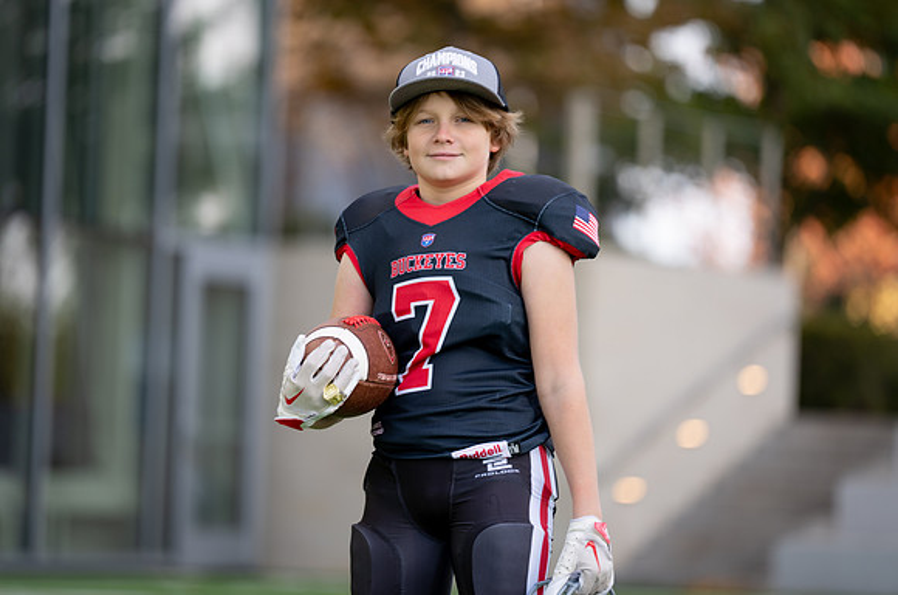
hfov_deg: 10.4
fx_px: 4945
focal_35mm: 199
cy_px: 279
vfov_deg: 6.9
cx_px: 424
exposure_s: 1/400
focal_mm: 188
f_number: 2.8
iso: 100
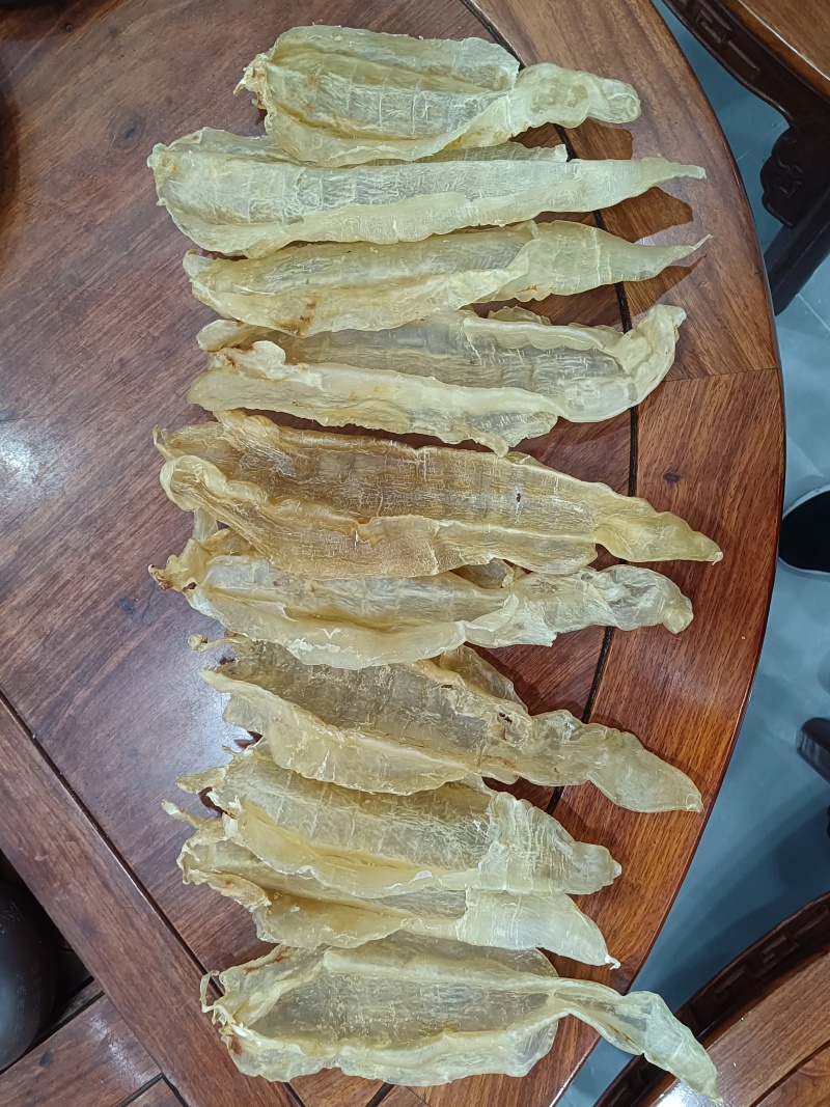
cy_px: 554
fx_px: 863
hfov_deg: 51.3
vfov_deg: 65.3
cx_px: 415
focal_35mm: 27
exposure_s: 1/33.3
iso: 666
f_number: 1.9
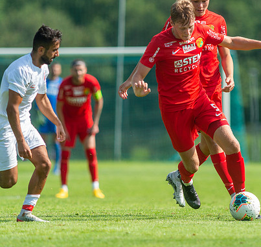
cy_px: 112
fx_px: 5213
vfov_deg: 2.7
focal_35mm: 628
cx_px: 177
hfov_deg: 2.9
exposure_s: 1/1250
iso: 400
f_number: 4
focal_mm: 420
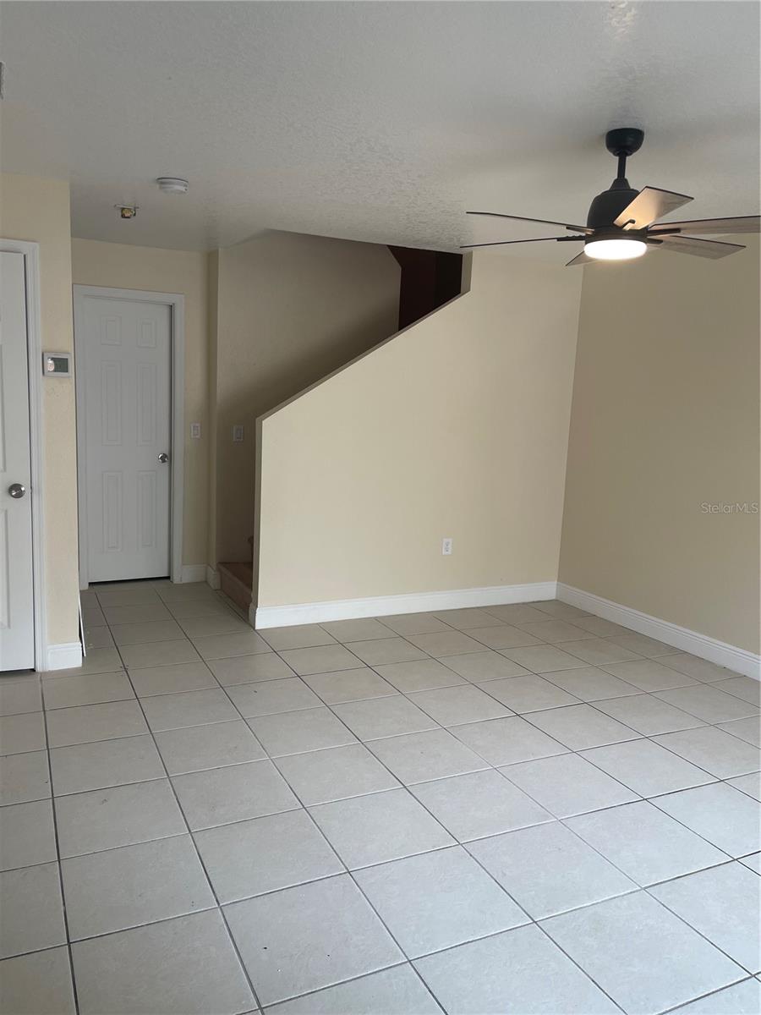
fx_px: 733
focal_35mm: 25
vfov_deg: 69.4
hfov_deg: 54.9
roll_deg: -2.0
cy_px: 508
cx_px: 380
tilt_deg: -8.6
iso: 64
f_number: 1.6
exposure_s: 1/120
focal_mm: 5.1
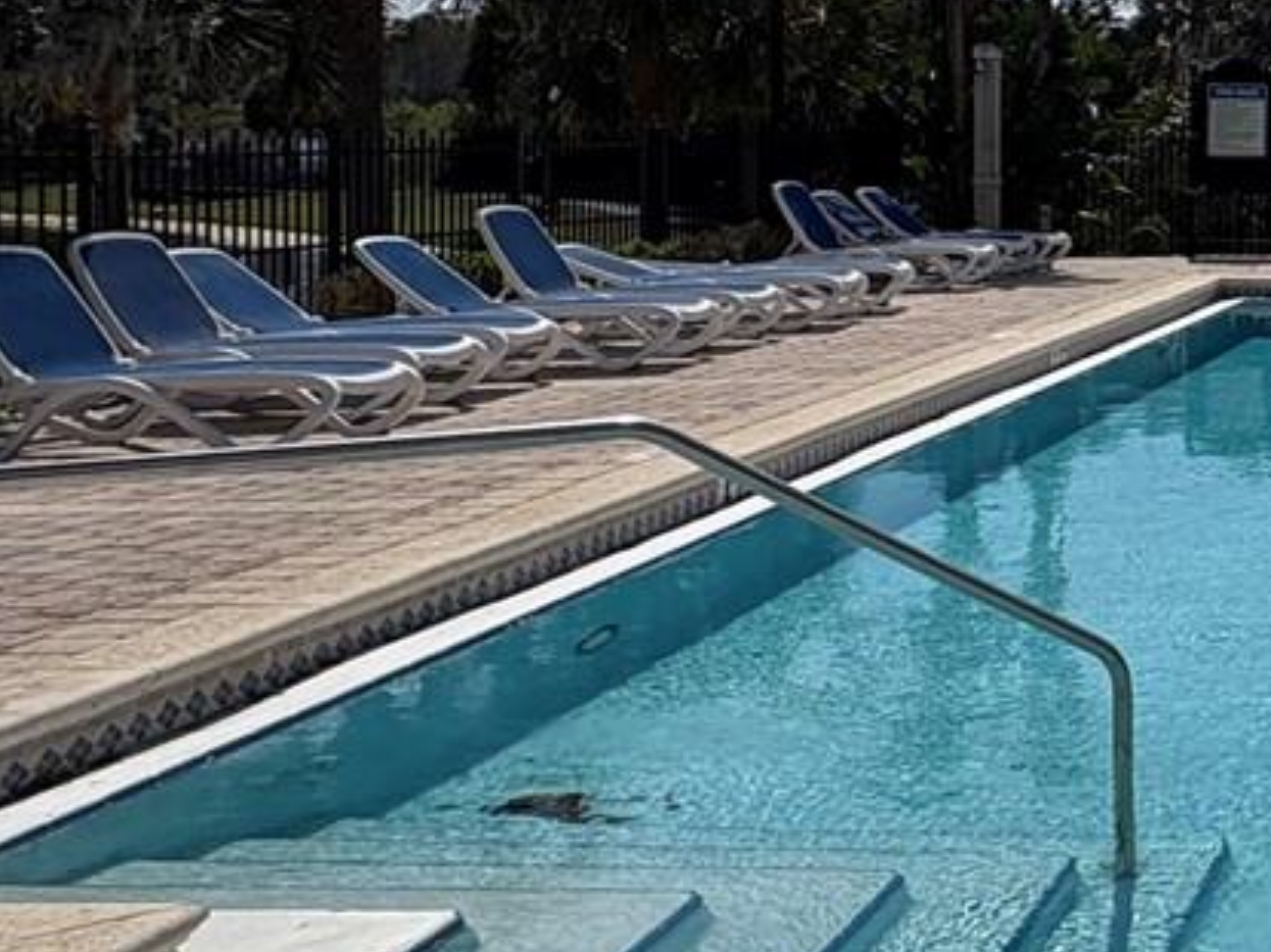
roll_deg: -1.0
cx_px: 1758
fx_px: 1982
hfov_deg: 27.8
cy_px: 181
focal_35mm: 54
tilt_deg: -2.0
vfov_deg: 26.5
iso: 50
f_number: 2.2
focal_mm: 2.22
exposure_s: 1/3717
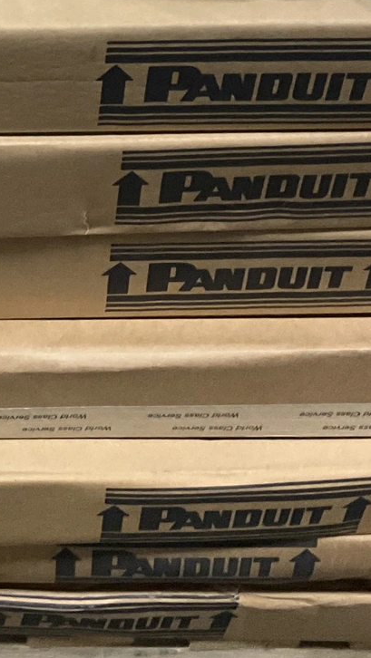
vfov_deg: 23.4
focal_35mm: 87
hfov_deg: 13.2
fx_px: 1520
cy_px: -6
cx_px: -165
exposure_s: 1/30
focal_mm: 3
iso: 320
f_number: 1.8
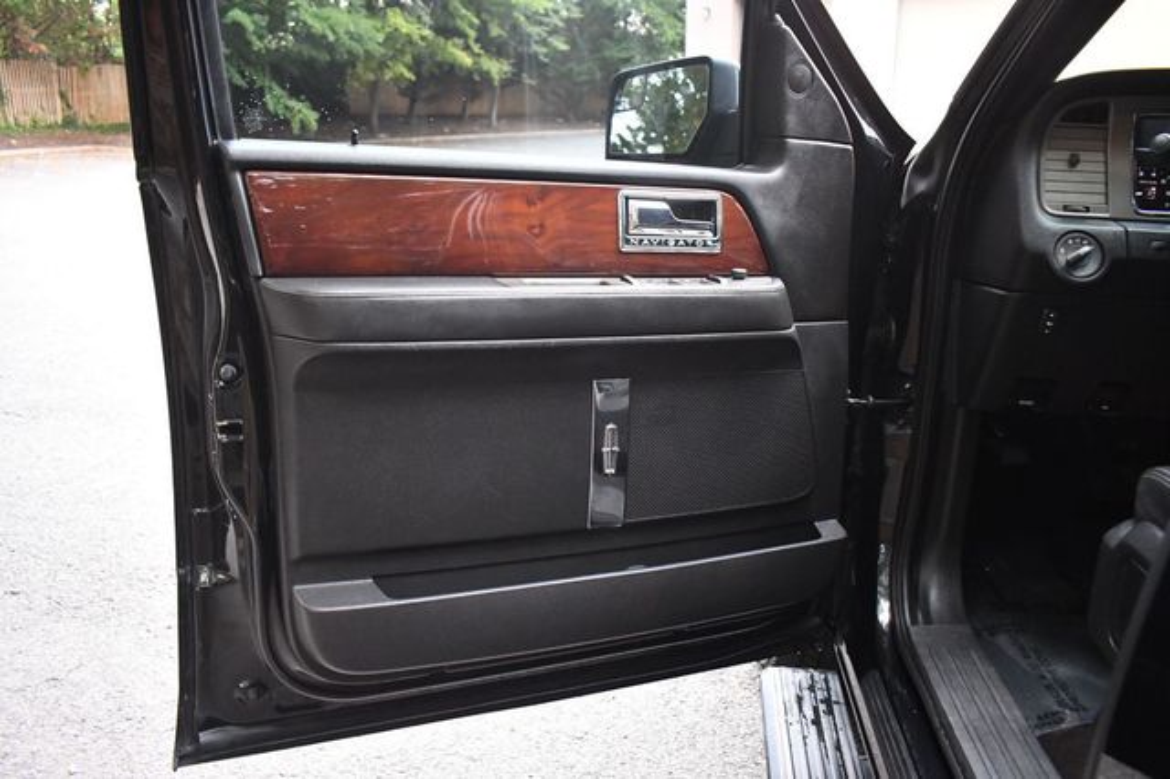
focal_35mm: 27
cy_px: 390
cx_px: 585
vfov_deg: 47.9
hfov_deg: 67.4
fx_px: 877
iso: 4500
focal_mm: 18
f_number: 3.5
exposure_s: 1/60
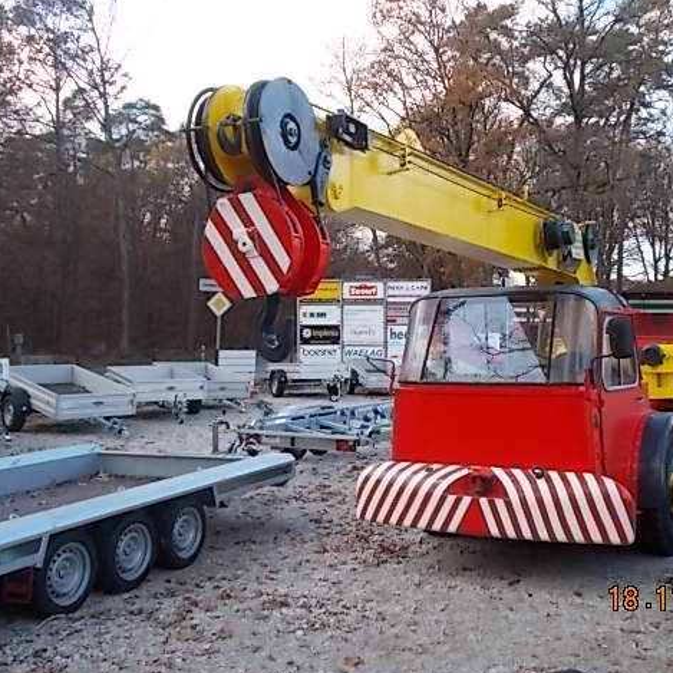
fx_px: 902
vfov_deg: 40.9
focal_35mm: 41
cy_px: 336
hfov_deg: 40.4
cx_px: 446
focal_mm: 6
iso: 80
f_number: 3.6
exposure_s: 1/80
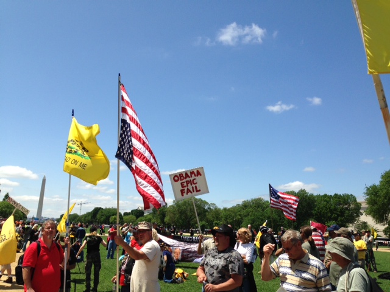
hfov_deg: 55.4
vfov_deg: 42.9
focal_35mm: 33
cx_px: 195
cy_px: 146
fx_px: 372
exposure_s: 1/2169
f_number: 2.4
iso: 50
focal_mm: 4.12
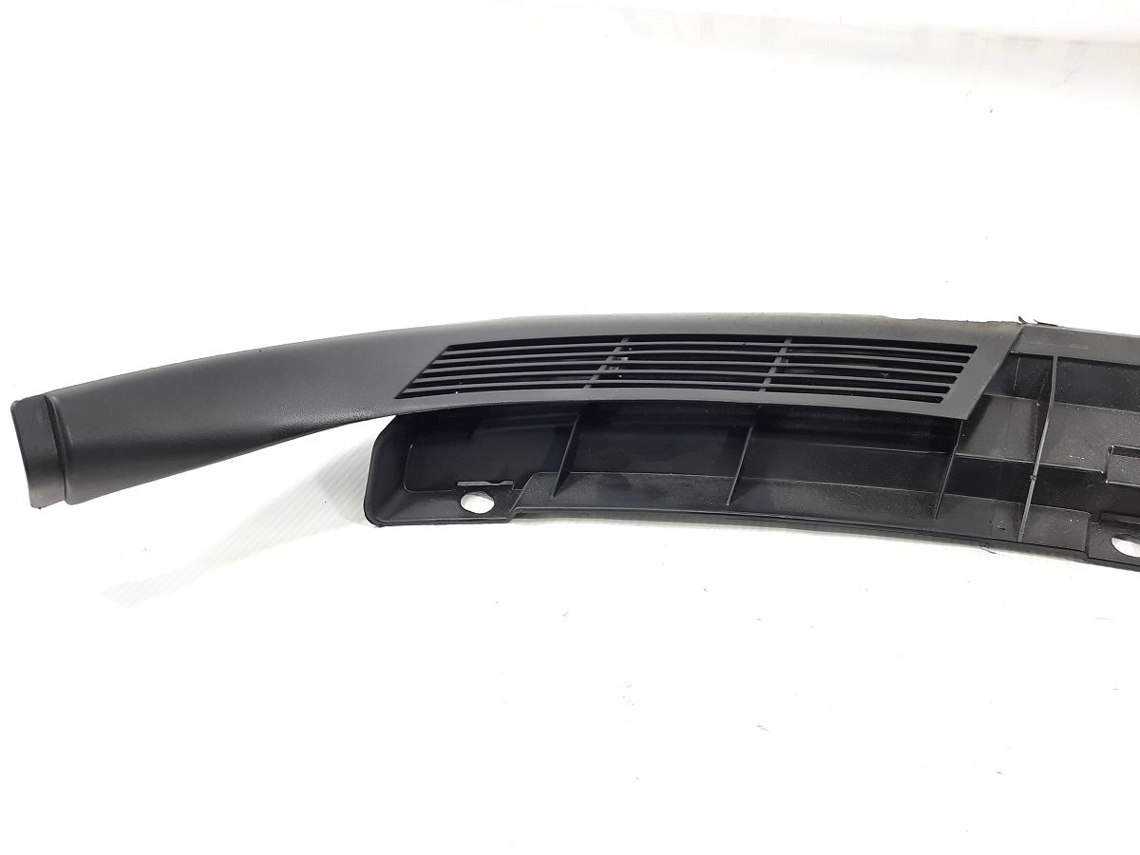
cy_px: 428
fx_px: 823
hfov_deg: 69.4
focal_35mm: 25
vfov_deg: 54.9
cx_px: 570
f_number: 2
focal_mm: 4.6
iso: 64
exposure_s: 1/50
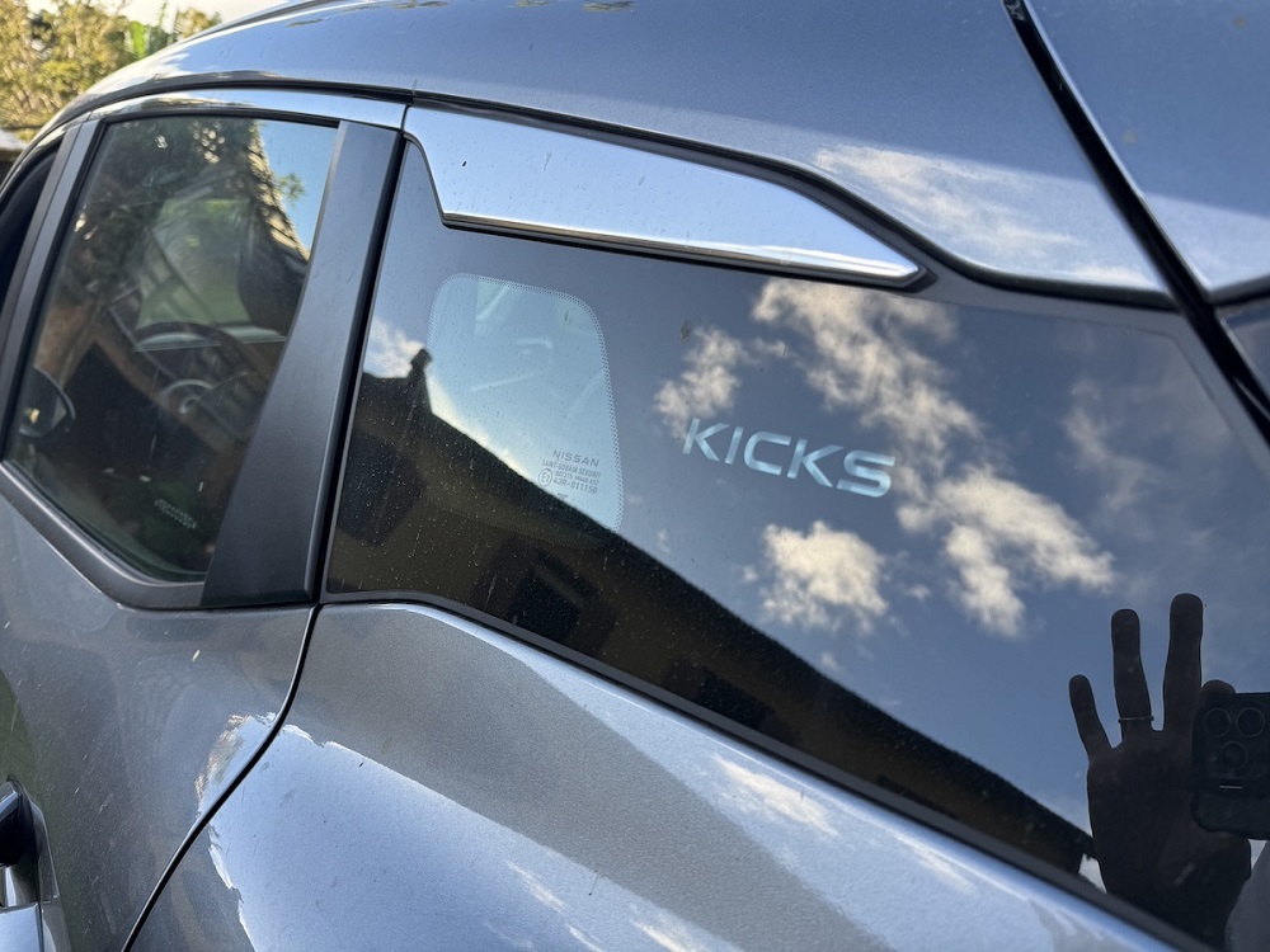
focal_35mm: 24
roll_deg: +3.8
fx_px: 881
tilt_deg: -18.2
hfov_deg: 71.6
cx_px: 635
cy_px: 476
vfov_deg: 56.8
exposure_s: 1/527
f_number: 1.78
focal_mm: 6.76
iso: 80
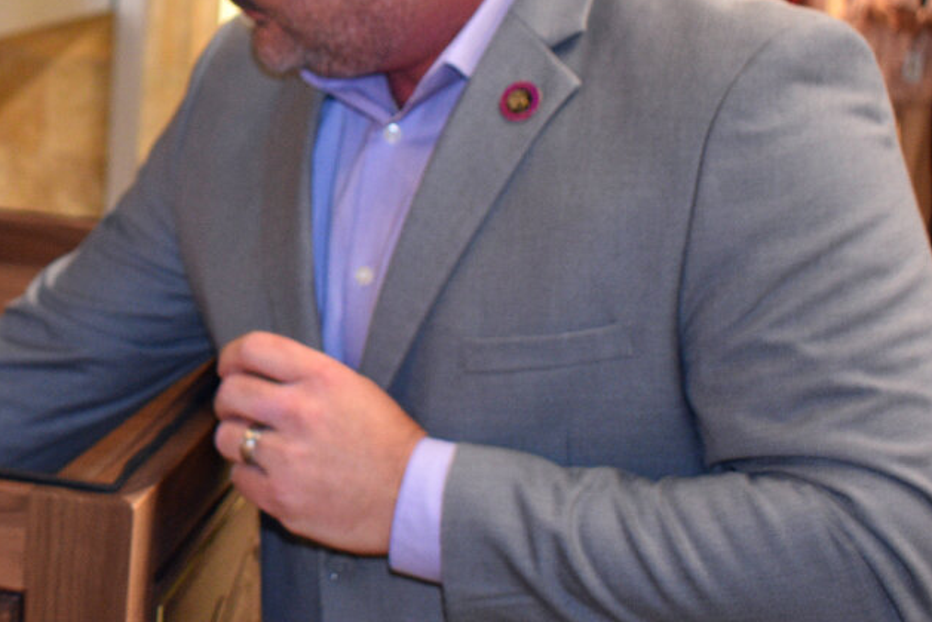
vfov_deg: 15.8
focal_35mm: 86
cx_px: -18
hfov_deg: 22.6
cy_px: 165
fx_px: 2227
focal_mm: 24
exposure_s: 1/80
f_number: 4.5
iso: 800
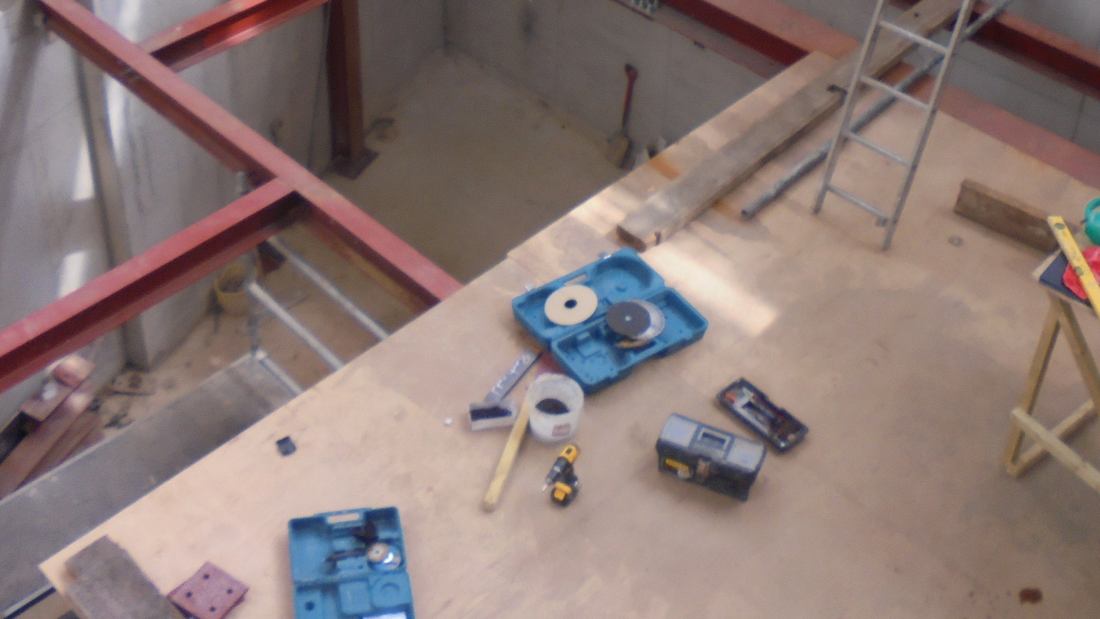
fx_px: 1488
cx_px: 492
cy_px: -68
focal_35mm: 51
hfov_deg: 40.5
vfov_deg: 22.2
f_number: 3.5
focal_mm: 4.6
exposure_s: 1/60
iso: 100
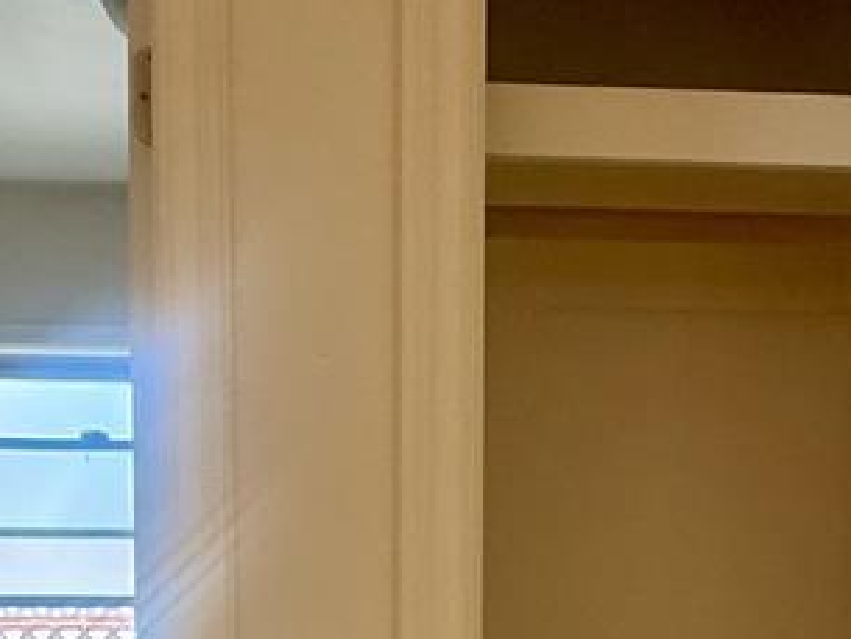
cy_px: 689
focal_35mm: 47
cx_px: 491
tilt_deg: -2.6
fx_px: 1156
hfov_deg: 40.3
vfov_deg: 28.3
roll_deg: -0.1
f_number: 2.2
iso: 500
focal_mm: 2.22
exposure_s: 1/60
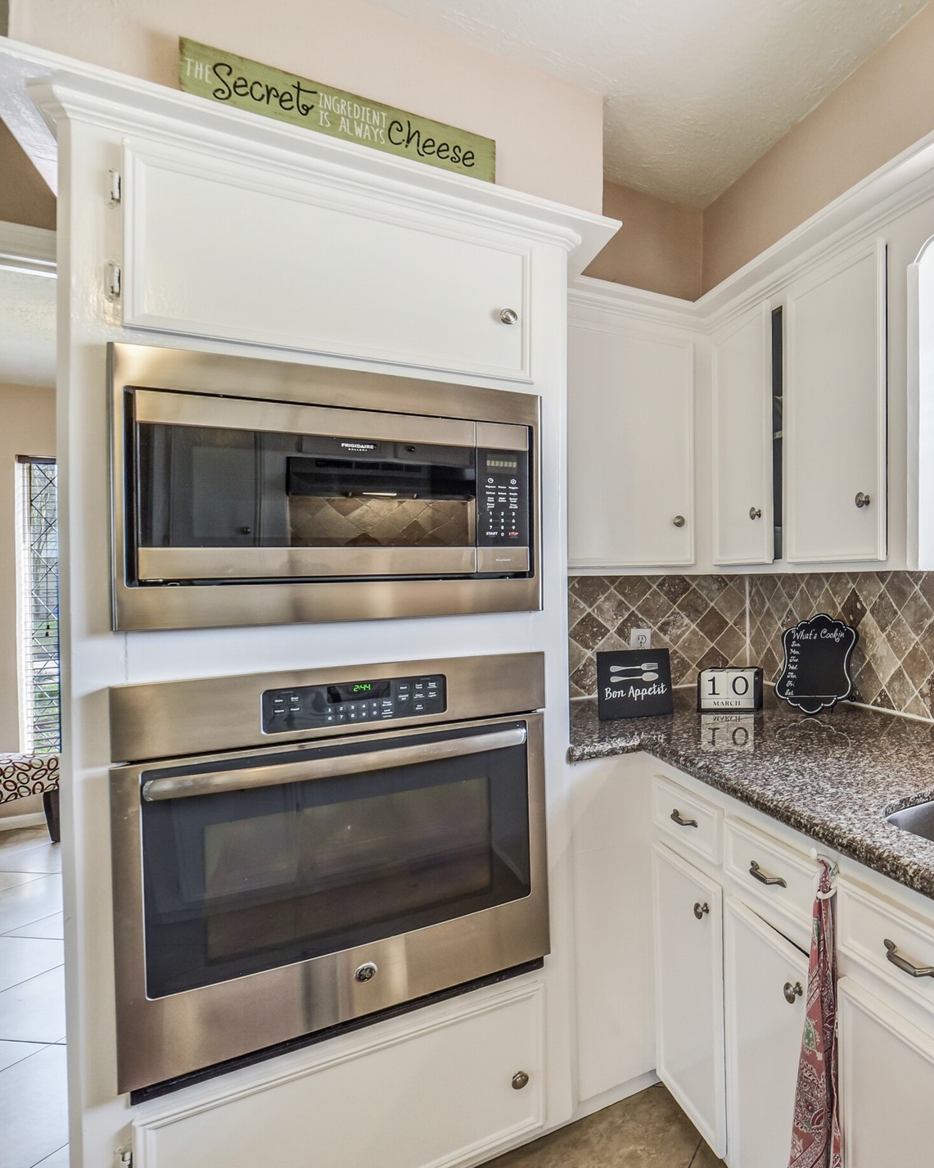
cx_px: 877
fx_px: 691
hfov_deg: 56.5
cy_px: 580
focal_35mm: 20
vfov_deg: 80.4
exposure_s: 1/30
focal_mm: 14
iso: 500
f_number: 11
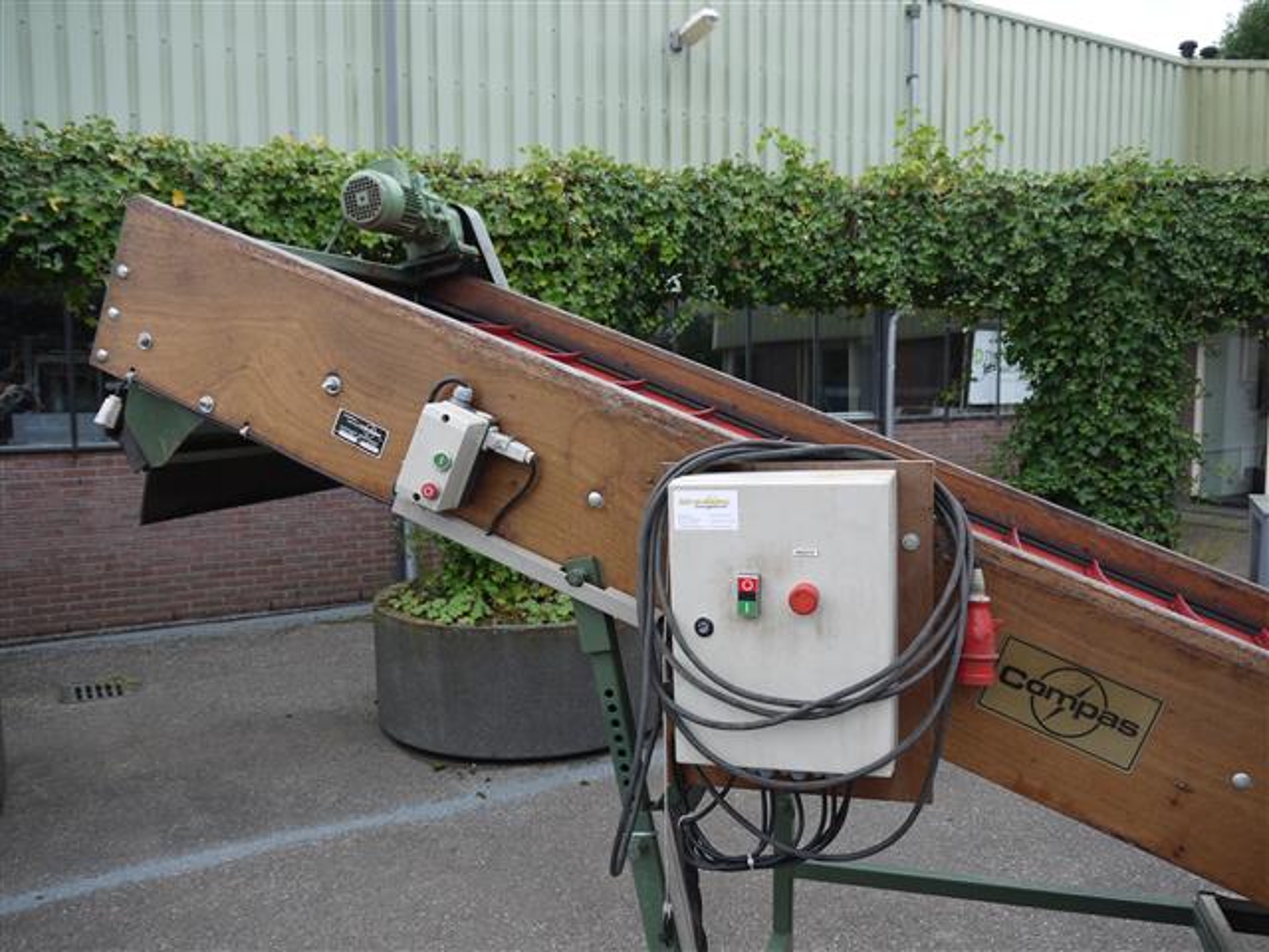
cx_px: 634
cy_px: 476
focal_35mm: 28
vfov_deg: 49.7
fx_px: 1026
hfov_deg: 63.4
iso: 100
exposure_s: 1/125
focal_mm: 14
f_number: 4.5
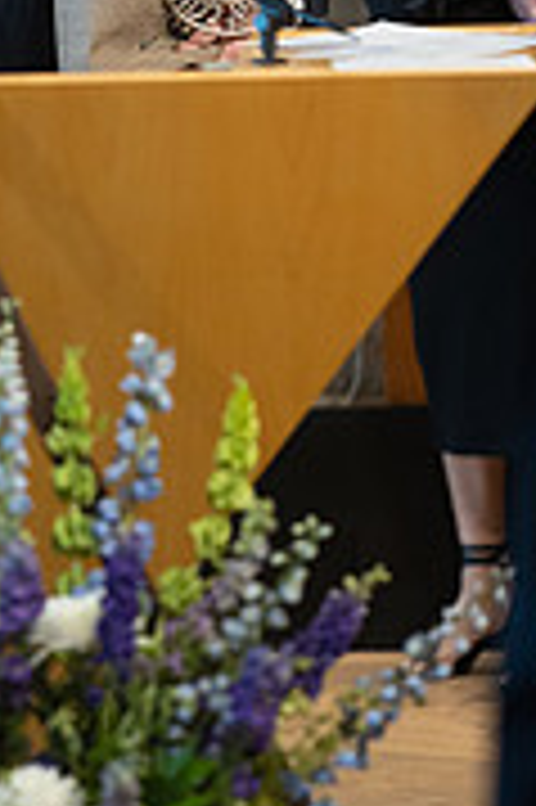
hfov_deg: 4.0
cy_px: 189
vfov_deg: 6.1
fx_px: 7585
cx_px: -50
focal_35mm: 339
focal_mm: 135
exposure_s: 1/400
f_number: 1.8
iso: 2500
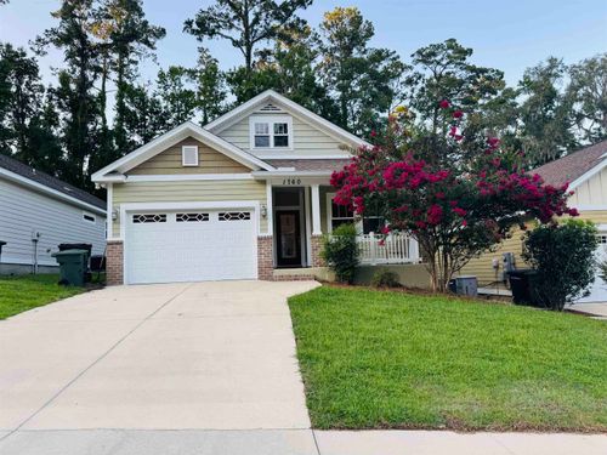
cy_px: 228
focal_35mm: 24
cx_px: 304
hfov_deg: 71.6
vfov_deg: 56.8
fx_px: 421
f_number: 1.78
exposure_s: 1/325
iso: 80
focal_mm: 6.76
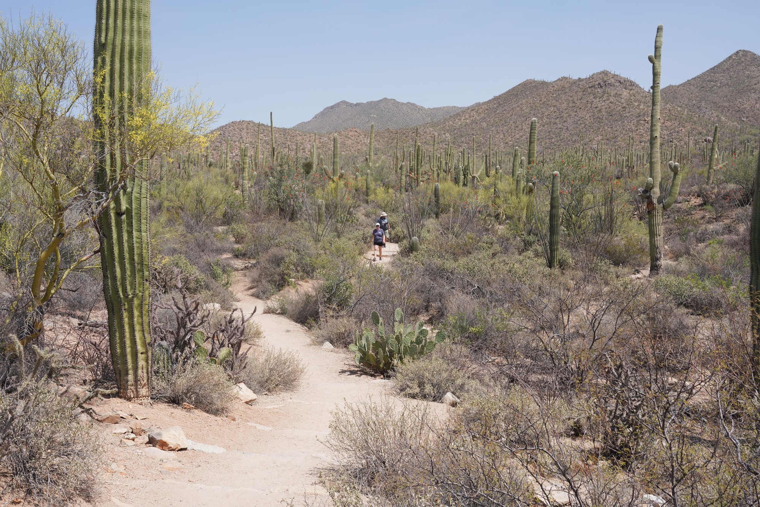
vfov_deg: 34.2
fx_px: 823
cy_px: 254
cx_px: 380
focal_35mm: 39
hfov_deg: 49.5
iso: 100
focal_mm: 39
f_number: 18
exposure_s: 1/80
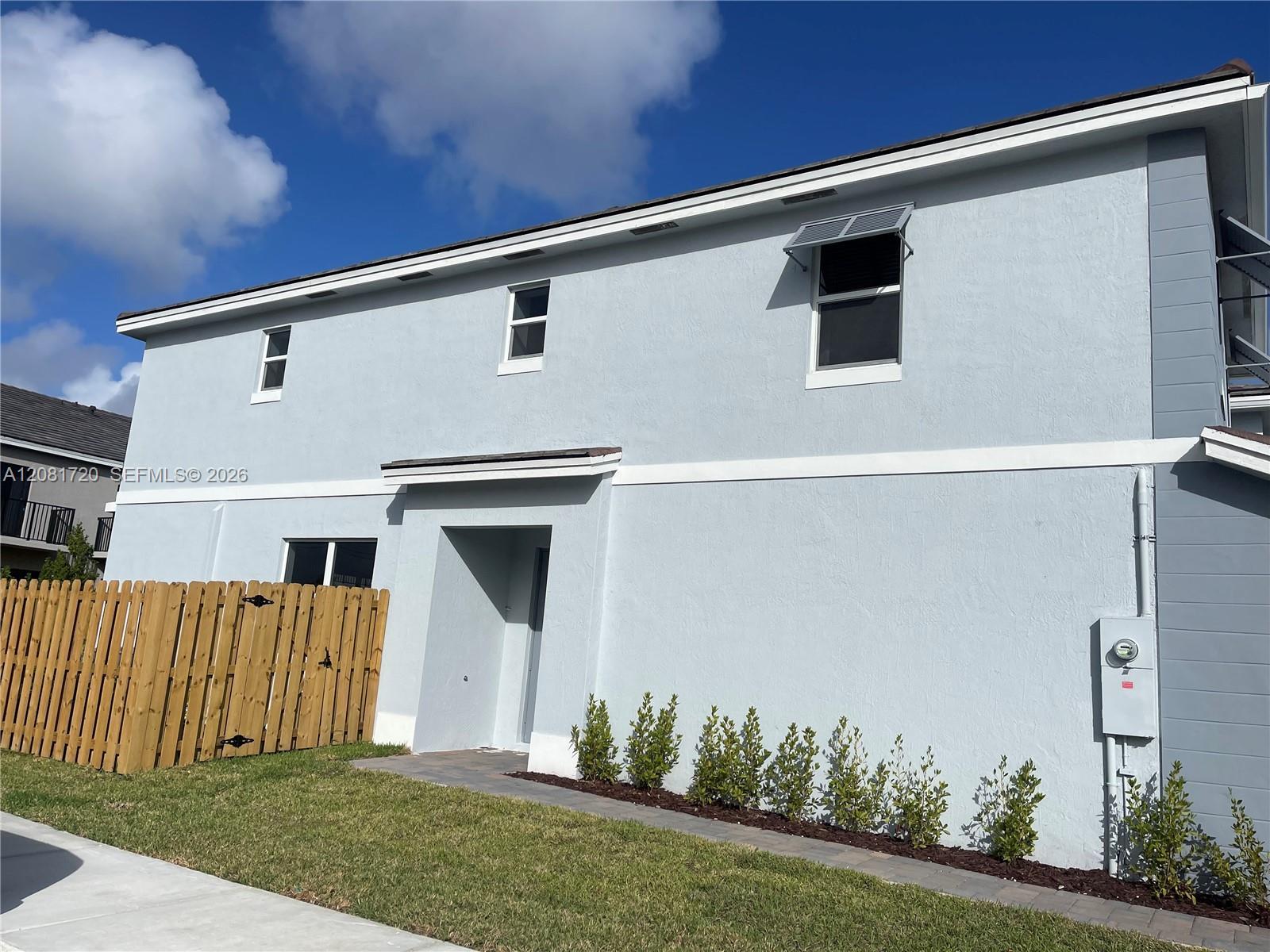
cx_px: 635
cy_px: 476
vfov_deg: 54.9
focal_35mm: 25
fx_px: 917
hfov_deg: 69.4
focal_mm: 5.1
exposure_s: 1/10989
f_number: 1.6
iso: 32
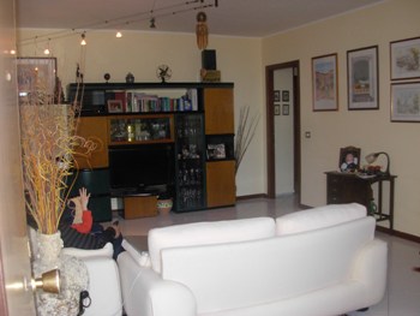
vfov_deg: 37.8
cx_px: 210
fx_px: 461
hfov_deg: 48.9
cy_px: 158
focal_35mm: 38
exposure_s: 1/73.9
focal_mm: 6.3
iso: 259
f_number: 2.9
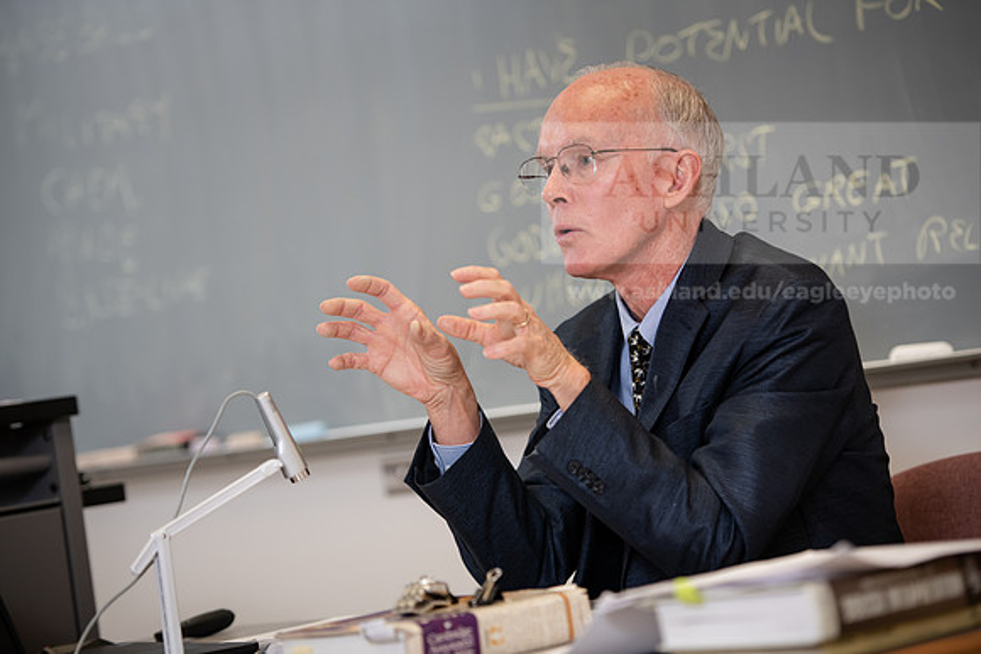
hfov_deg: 17.1
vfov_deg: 11.4
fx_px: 3271
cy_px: 327
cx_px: 490
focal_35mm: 120
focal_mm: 120
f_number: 3.2
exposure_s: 1/200
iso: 640
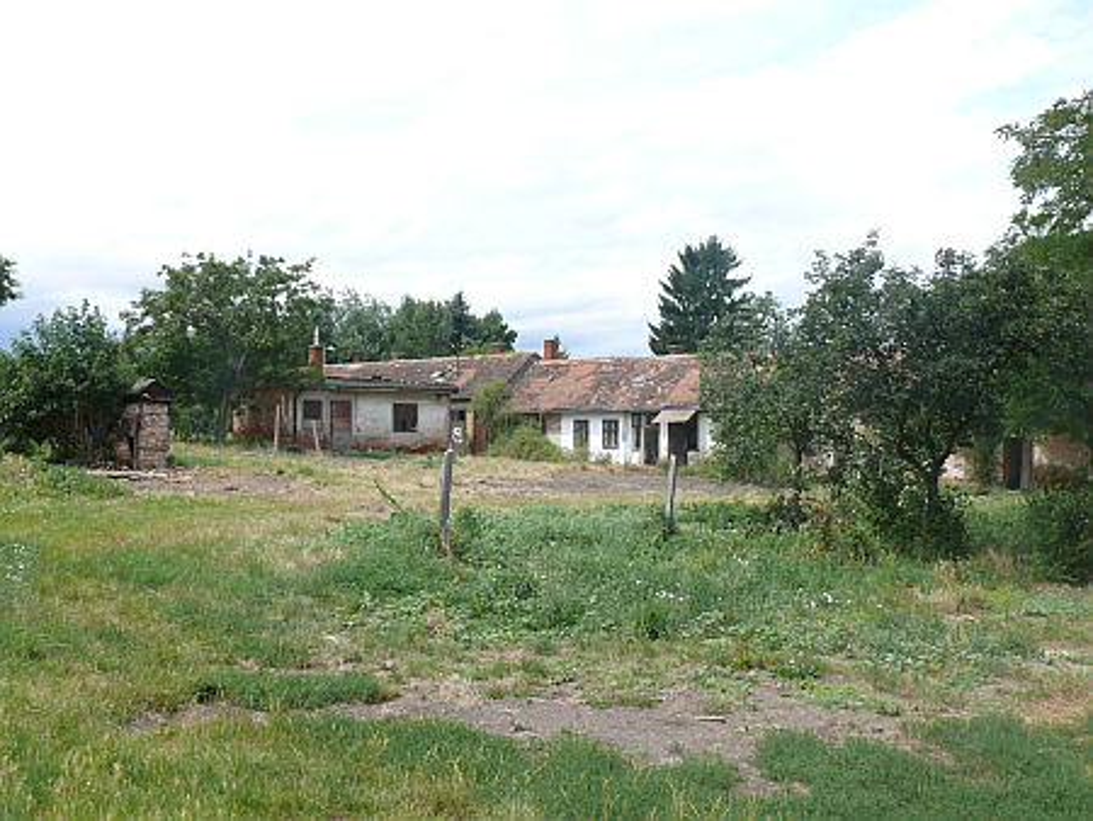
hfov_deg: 52.6
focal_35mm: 35
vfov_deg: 40.7
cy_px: 410
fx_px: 1106
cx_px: 546
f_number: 5.6
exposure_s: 1/320
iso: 100
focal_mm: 7.4
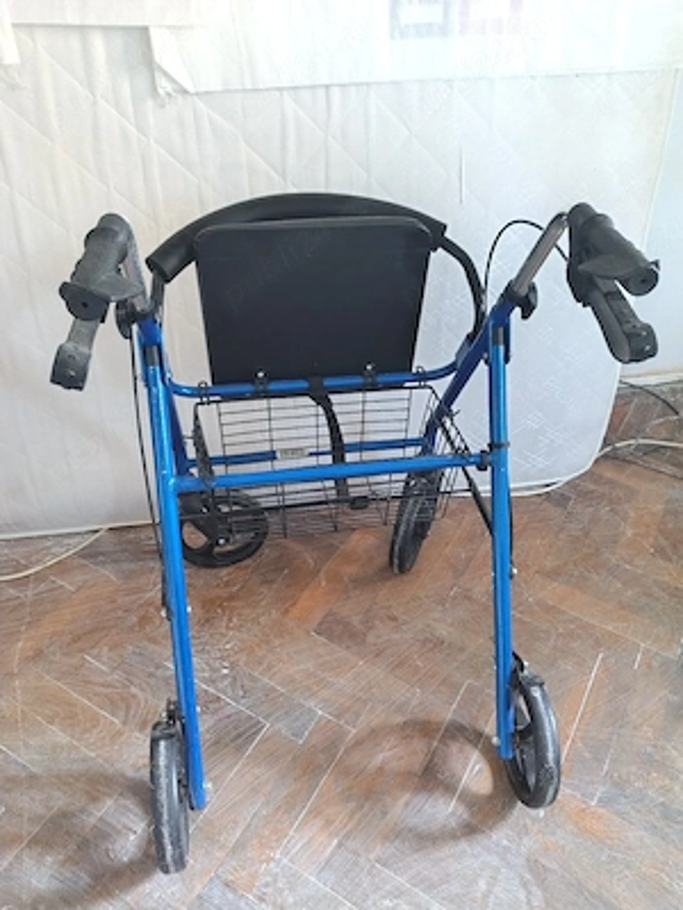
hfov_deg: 54.9
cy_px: 455
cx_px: 342
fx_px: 658
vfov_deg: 69.4
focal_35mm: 25
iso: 2749
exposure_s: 1/33.4
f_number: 1.7
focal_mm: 4.71
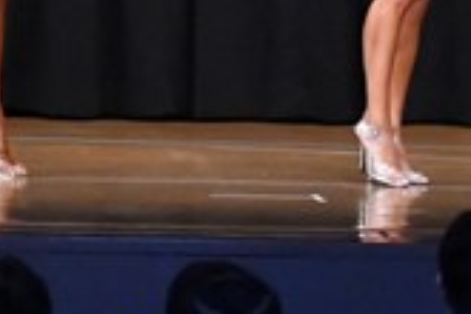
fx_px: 6633
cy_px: -69
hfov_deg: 4.0
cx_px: -284
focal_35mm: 507
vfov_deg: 2.7
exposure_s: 1/400
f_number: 5.6
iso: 8000
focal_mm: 72
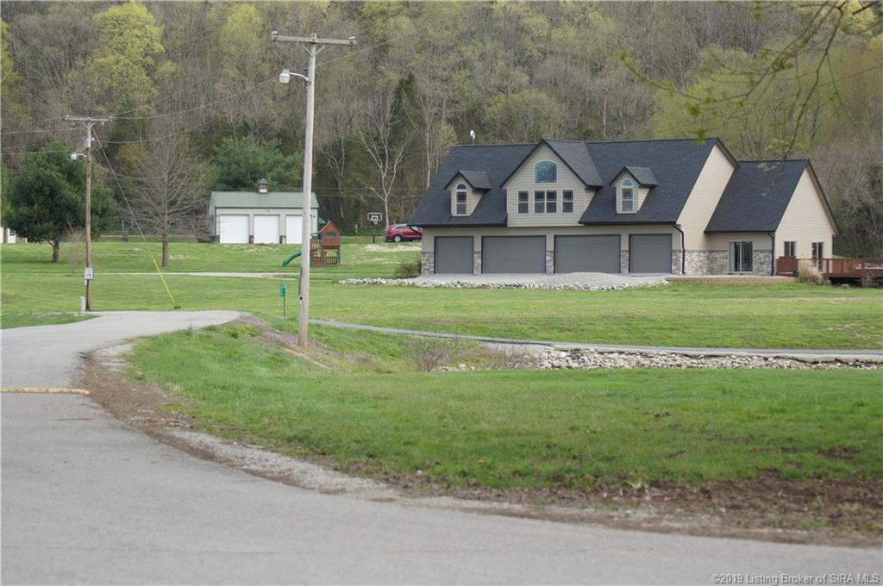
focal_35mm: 112
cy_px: 293
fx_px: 2756
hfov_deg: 18.2
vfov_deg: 12.1
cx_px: 442
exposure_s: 1/200
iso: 100
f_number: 5.6
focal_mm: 75
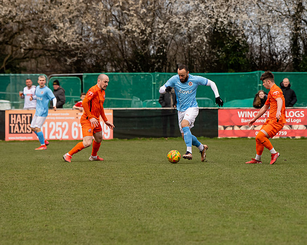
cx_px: 187
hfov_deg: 6.7
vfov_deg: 5.4
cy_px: 109
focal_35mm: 288
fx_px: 2615
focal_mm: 155
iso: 500
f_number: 4
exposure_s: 1/1600
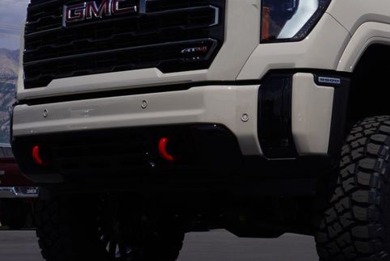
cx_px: 330
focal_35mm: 89
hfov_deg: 22.4
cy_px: 83
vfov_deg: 15.4
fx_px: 965
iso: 100
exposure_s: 1/400
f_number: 11
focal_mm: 28
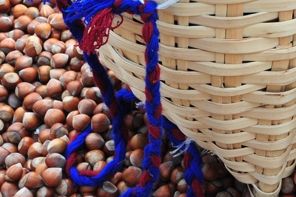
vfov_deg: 10.5
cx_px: 435
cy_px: -58
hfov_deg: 15.0
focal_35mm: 127
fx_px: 1043
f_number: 10
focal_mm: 35
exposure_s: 1/100
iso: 1000
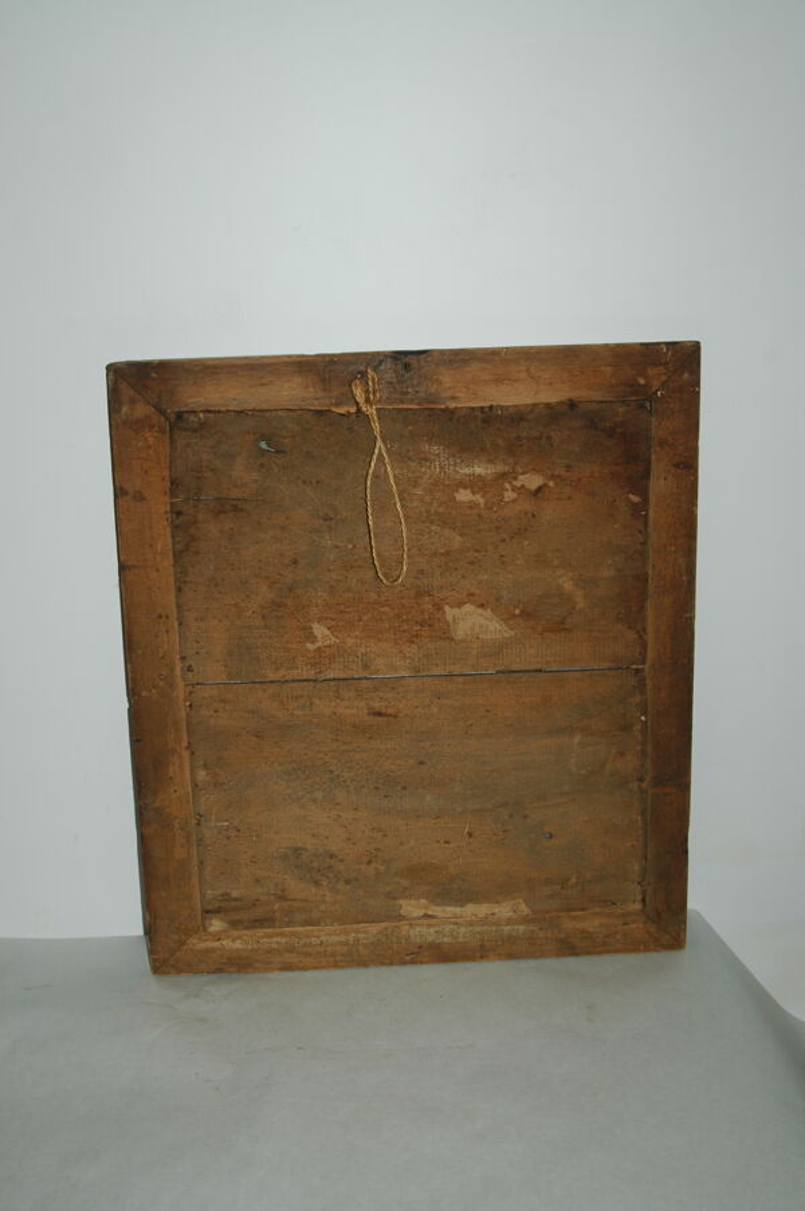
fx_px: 1563
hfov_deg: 28.9
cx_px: 402
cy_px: 606
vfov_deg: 42.4
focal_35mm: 46
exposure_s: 1/125
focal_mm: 31
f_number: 5.6
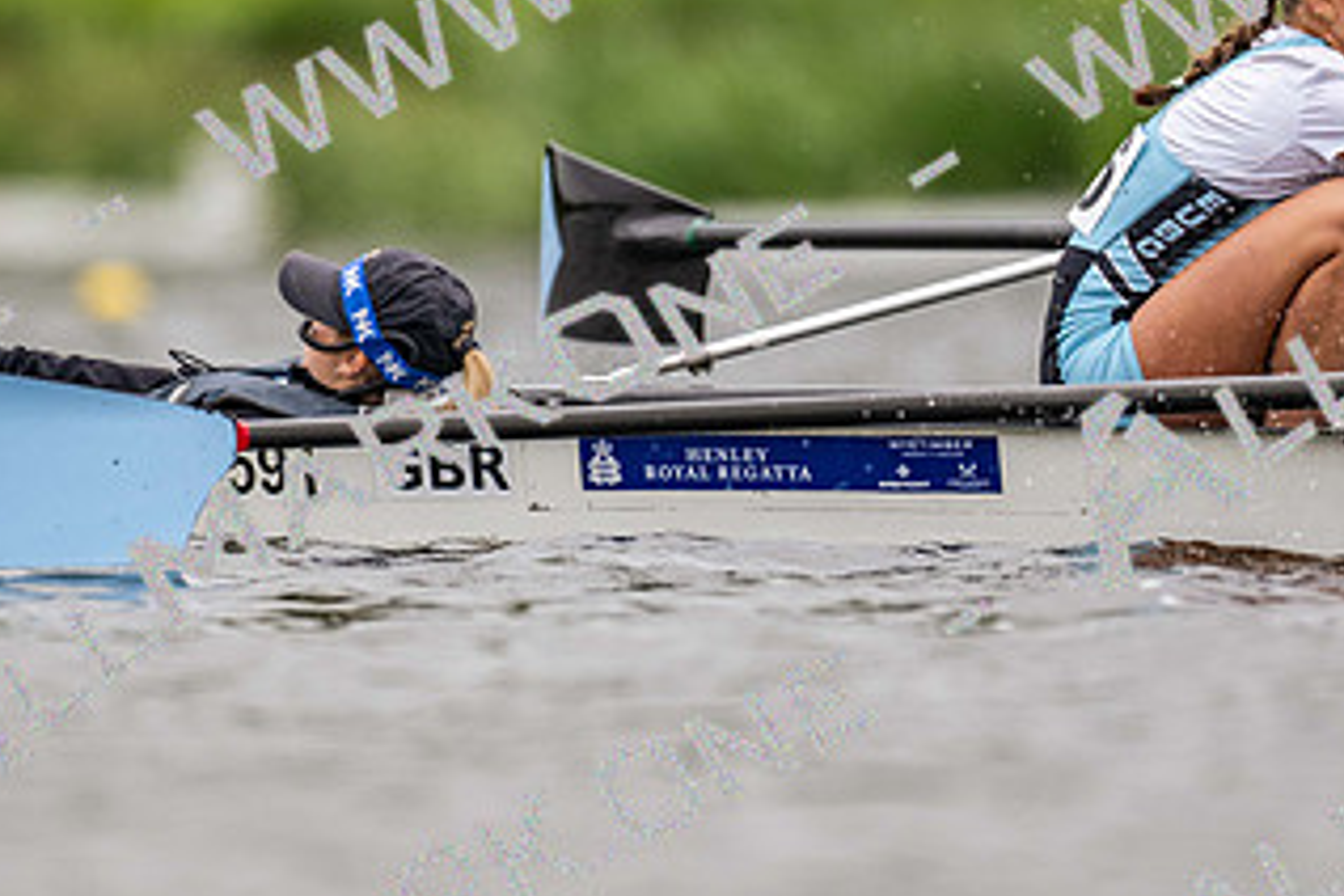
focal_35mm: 1095
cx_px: 718
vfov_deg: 1.3
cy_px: 192
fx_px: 40877
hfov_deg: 1.9
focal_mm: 600
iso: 900
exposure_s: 1/2000
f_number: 4
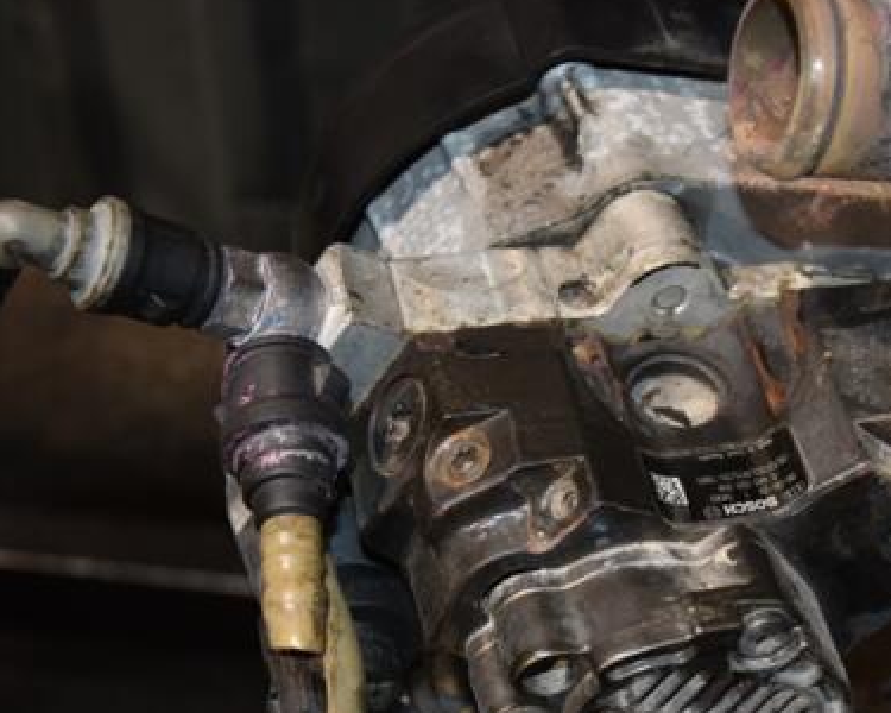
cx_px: 632
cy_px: 459
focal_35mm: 79
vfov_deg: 19.4
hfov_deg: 24.0
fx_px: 2077
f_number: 5
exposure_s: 1/60
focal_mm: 35
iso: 800
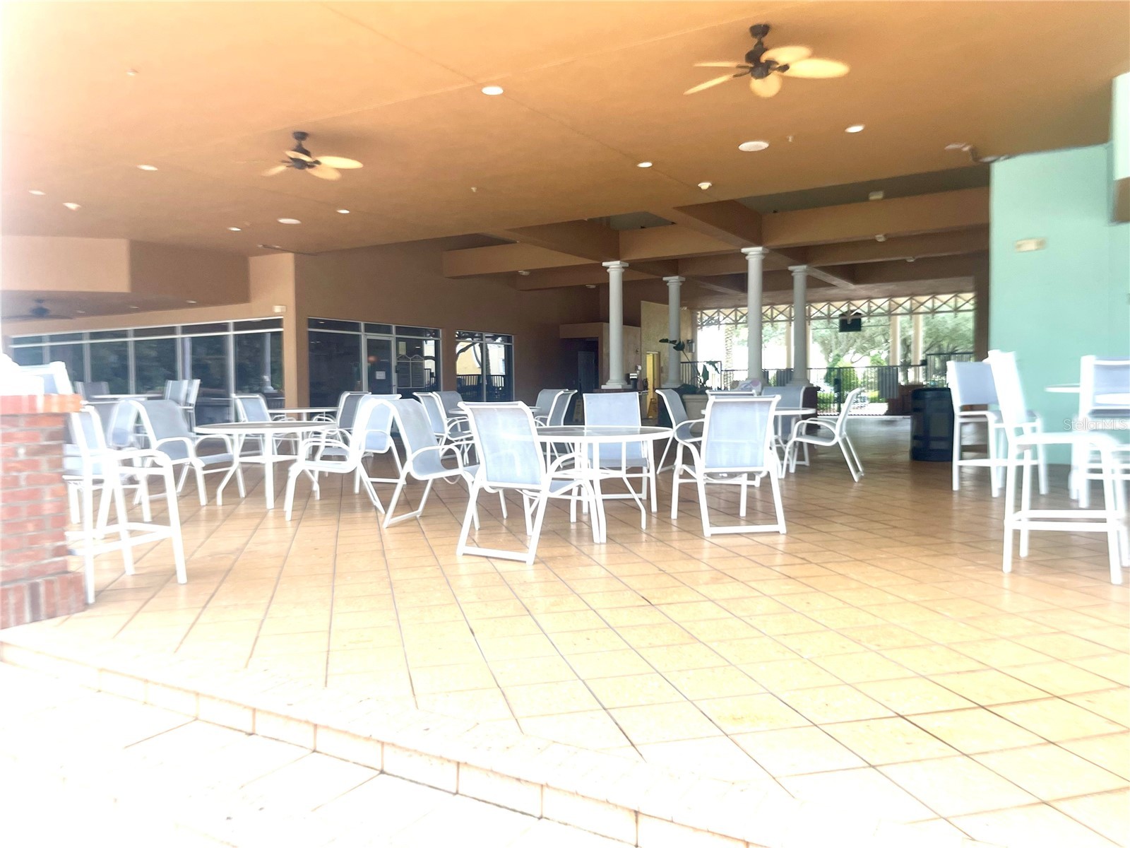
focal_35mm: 25
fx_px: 816
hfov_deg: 69.4
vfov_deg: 54.9
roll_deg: +0.8
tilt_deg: -2.1
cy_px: 424
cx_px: 565
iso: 80
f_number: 1.6
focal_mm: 5.1
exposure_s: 1/121
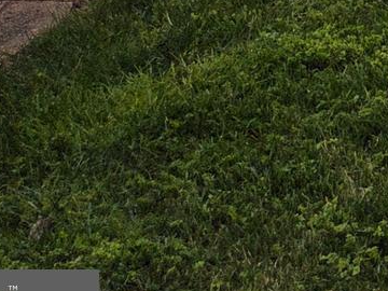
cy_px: -470
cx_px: 933
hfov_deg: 12.1
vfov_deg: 9.6
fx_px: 1468
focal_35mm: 131
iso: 40
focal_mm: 5.4
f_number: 1.8
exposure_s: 1/180
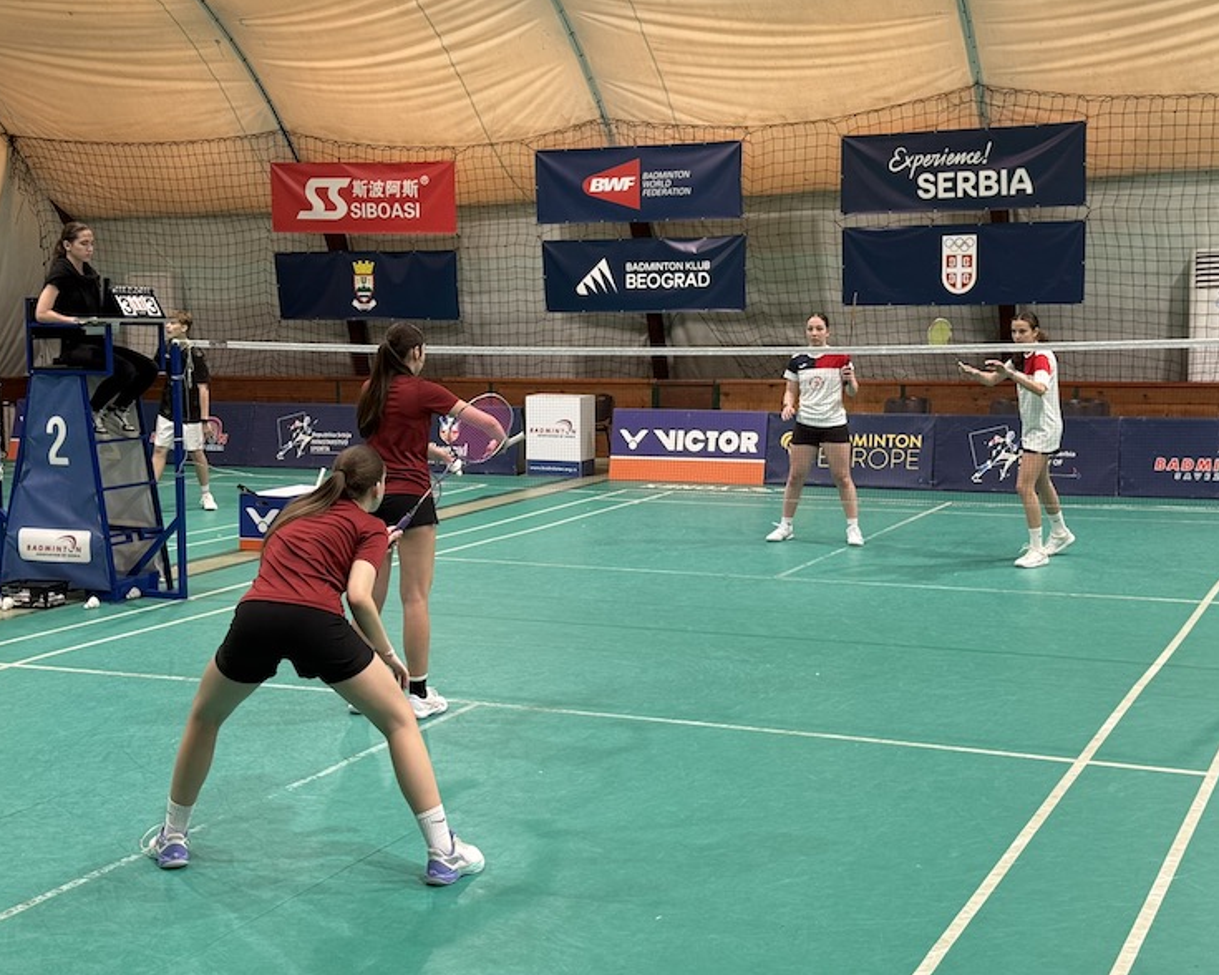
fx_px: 1840
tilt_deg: -4.8
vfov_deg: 29.7
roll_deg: +0.2
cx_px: 590
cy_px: 481
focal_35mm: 51
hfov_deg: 36.7
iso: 100
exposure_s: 1/66
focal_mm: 6.76
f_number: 1.78
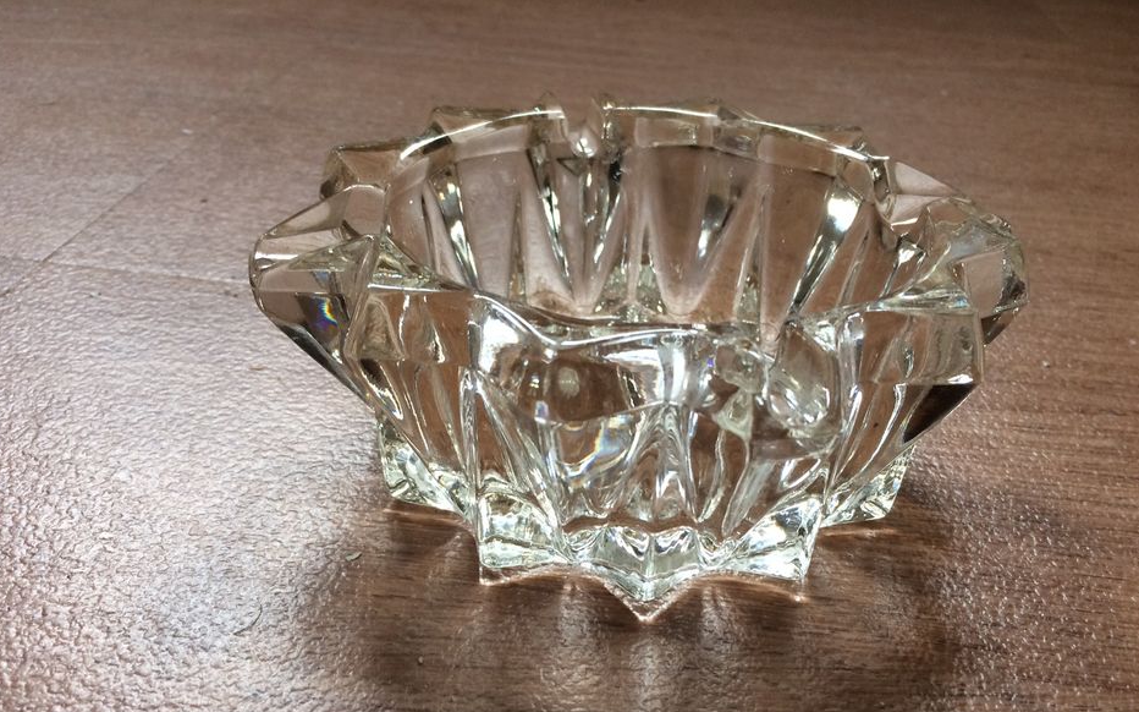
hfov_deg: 58.1
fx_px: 1024
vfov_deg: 38.0
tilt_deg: -36.5
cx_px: 585
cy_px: 458
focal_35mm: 33
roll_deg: -4.4
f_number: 2.2
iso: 125
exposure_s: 1/33
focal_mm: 4.15
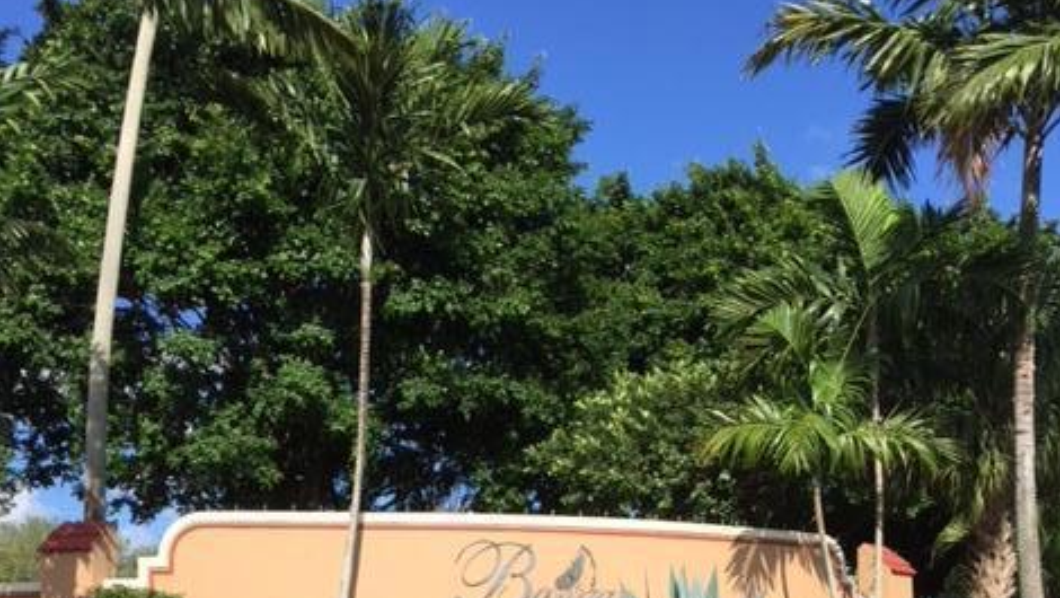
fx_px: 1209
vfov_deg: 26.0
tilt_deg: +4.1
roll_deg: +0.4
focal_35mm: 43
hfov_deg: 47.3
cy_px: 632
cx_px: 539
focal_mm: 4.15
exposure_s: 1/1980
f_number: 2.2
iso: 32
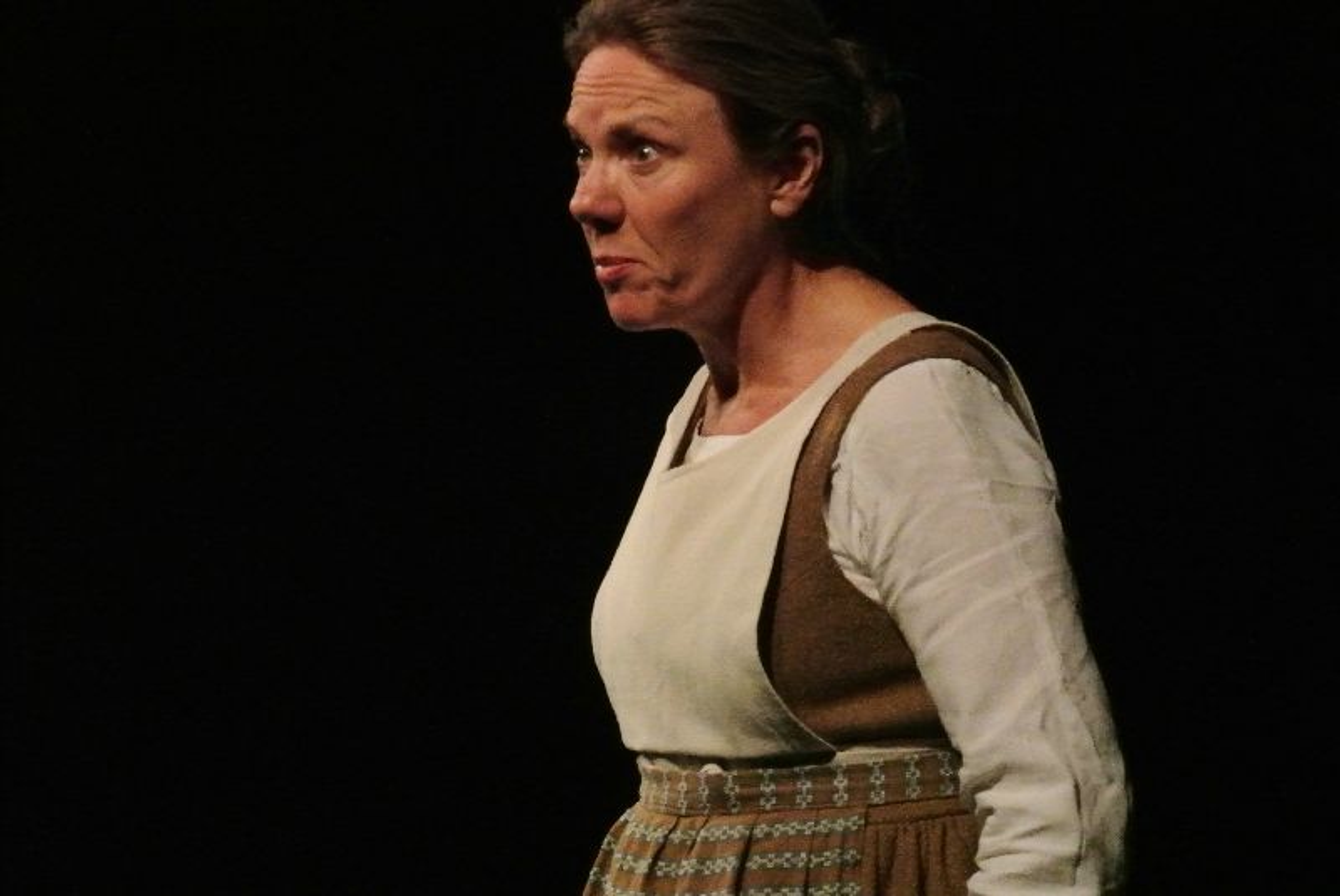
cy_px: 448
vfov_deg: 8.0
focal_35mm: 172
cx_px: 670
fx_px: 6408
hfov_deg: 11.9
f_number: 8
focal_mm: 64
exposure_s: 1/80
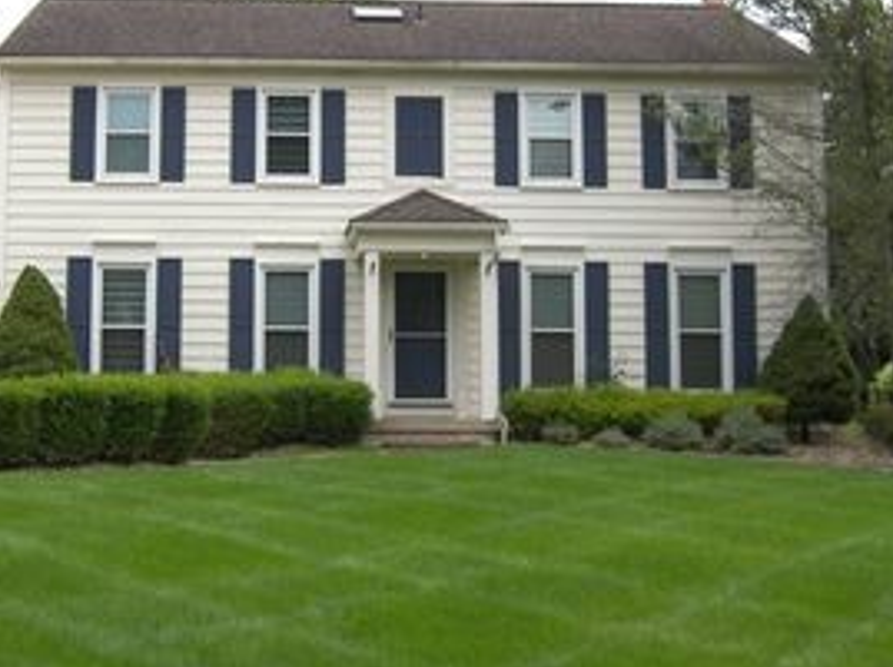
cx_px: 295
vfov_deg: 26.9
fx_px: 1391
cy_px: 284
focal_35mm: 54
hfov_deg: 35.2
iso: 50
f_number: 3.2
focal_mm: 6.2
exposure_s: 1/500
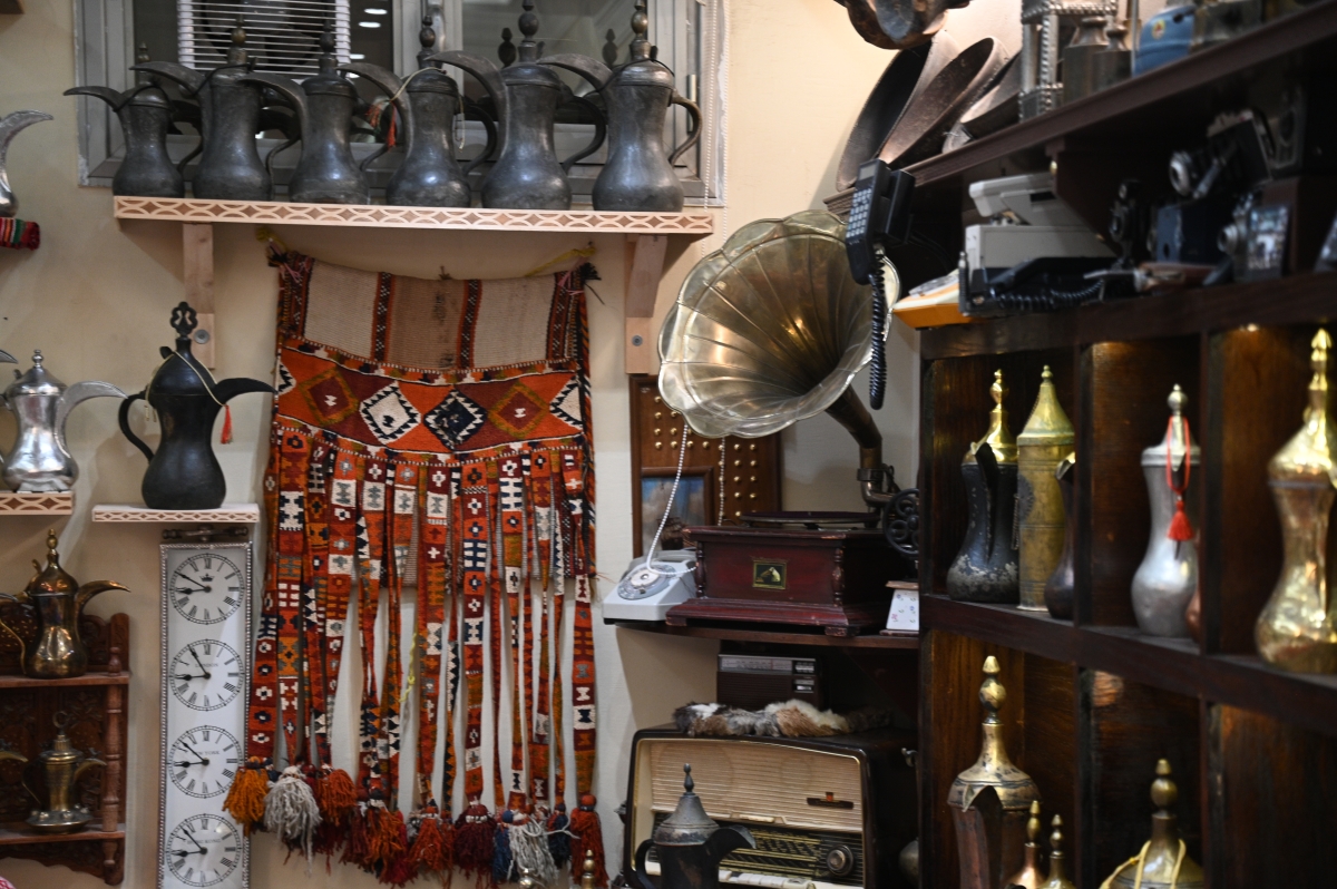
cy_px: 444
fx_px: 2598
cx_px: 668
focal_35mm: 70
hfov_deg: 28.9
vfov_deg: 19.4
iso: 1250
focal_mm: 70
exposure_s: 1/400
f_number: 2.8
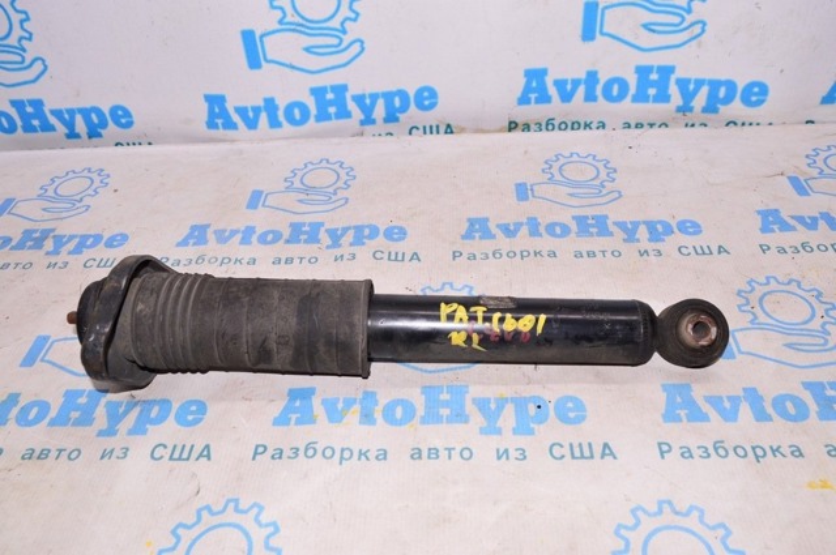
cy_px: 278
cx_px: 418
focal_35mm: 30
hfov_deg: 62.0
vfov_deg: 43.5
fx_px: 696
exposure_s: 1/200
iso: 1600
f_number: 8
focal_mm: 20
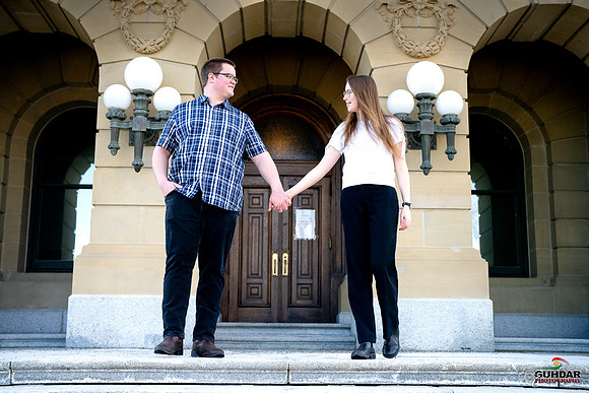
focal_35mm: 50
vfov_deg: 27.0
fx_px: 818
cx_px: 294
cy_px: 196
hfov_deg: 39.6
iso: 6400
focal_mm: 50
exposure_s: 1/8000
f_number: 3.5
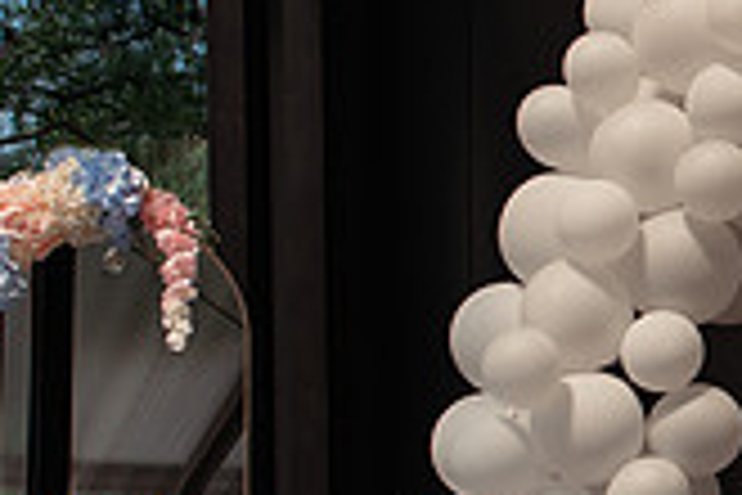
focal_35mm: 123
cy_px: 353
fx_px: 2535
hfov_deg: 16.0
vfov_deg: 11.1
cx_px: 899
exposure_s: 1/1000
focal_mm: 35
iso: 125
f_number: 3.2
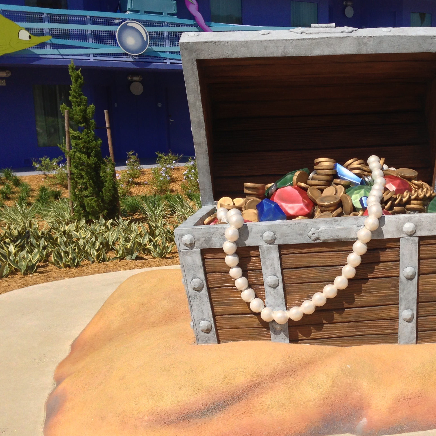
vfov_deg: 34.7
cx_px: 330
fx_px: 698
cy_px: 227
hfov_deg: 33.9
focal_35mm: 49
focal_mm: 4.13
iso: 50
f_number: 2.4
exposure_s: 1/1748
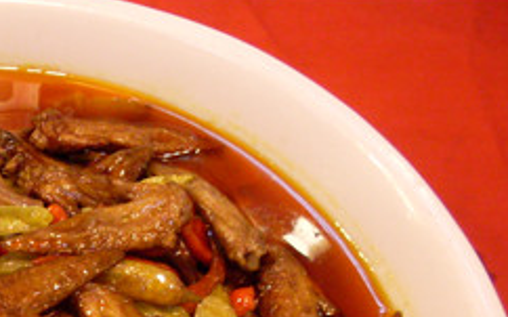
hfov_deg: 19.9
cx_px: -48
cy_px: 462
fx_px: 1384
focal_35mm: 100
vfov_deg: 12.5
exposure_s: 1/20
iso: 200
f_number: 2.8
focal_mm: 6.3
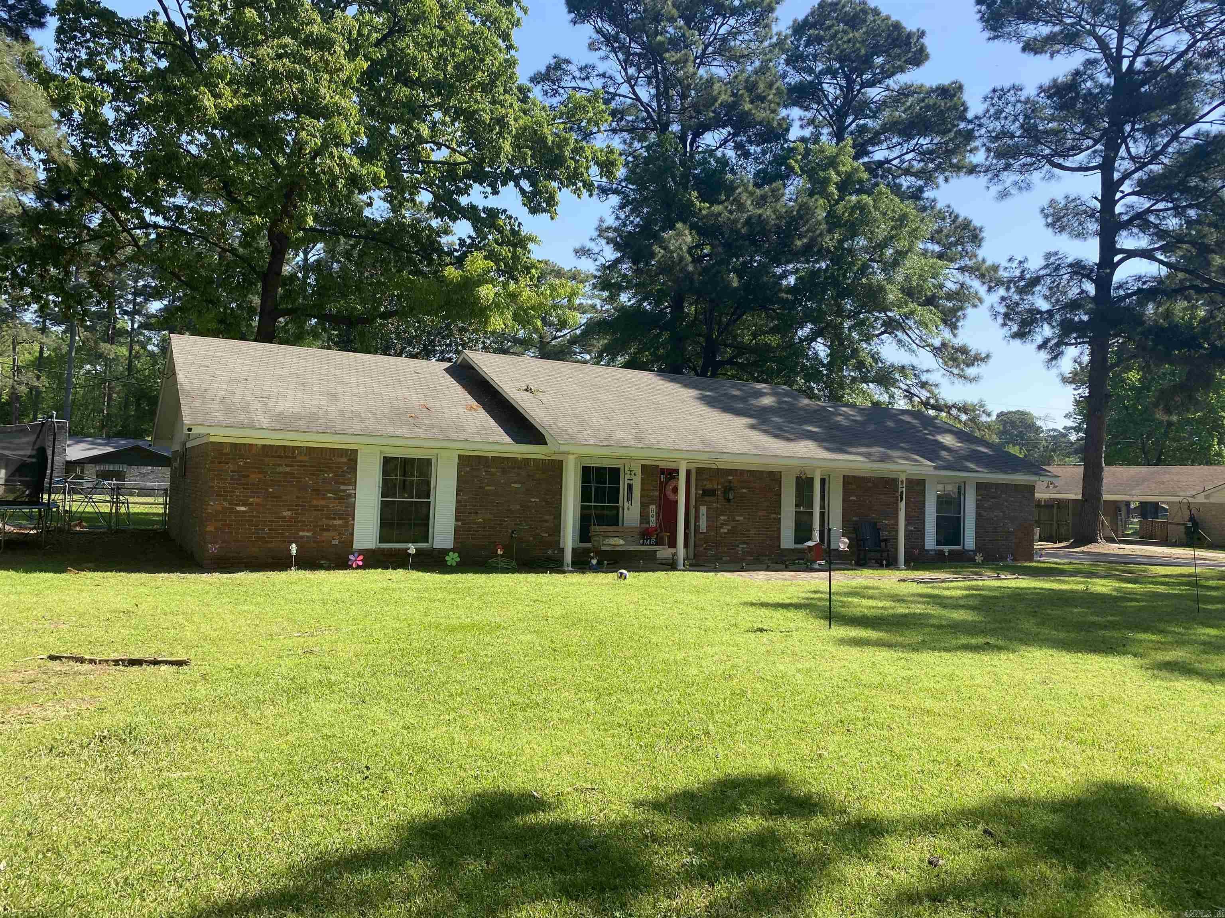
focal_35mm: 26
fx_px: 920
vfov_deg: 53.1
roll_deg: -1.4
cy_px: 459
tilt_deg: +4.6
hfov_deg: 67.3
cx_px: 612
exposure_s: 1/1193
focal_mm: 4.25
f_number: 1.8
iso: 32
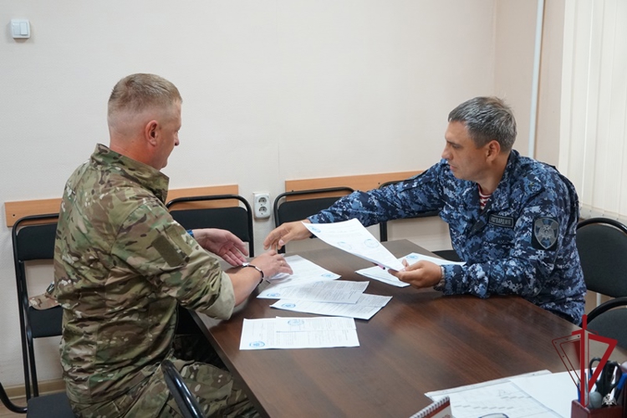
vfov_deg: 29.9
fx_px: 784
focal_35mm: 45
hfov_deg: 43.6
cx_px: 314
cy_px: 209
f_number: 4.5
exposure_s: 1/160
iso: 2500
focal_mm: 30
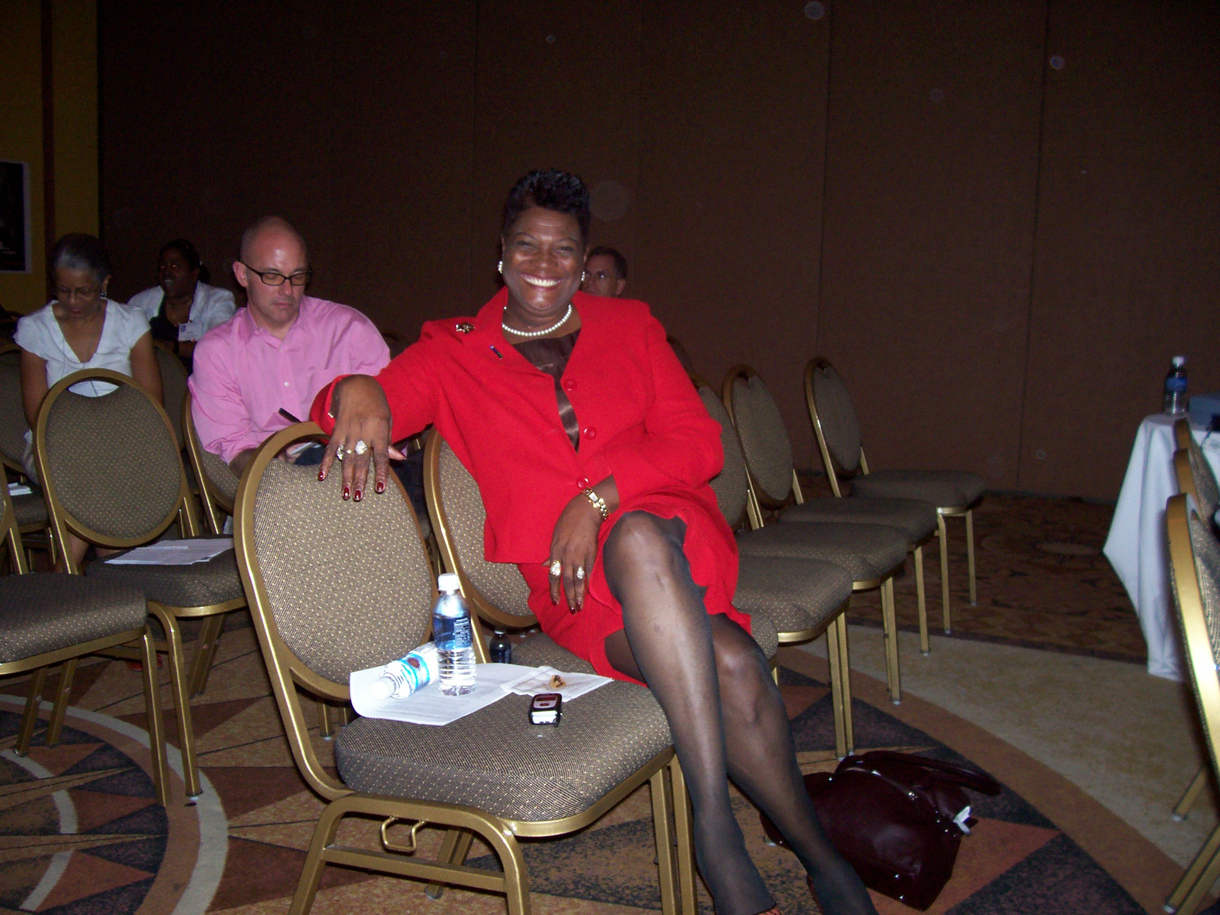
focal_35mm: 34
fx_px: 1198
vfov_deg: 41.8
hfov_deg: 54.0
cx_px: 610
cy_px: 458
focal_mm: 5.6
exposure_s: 1/112
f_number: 2.7
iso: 140
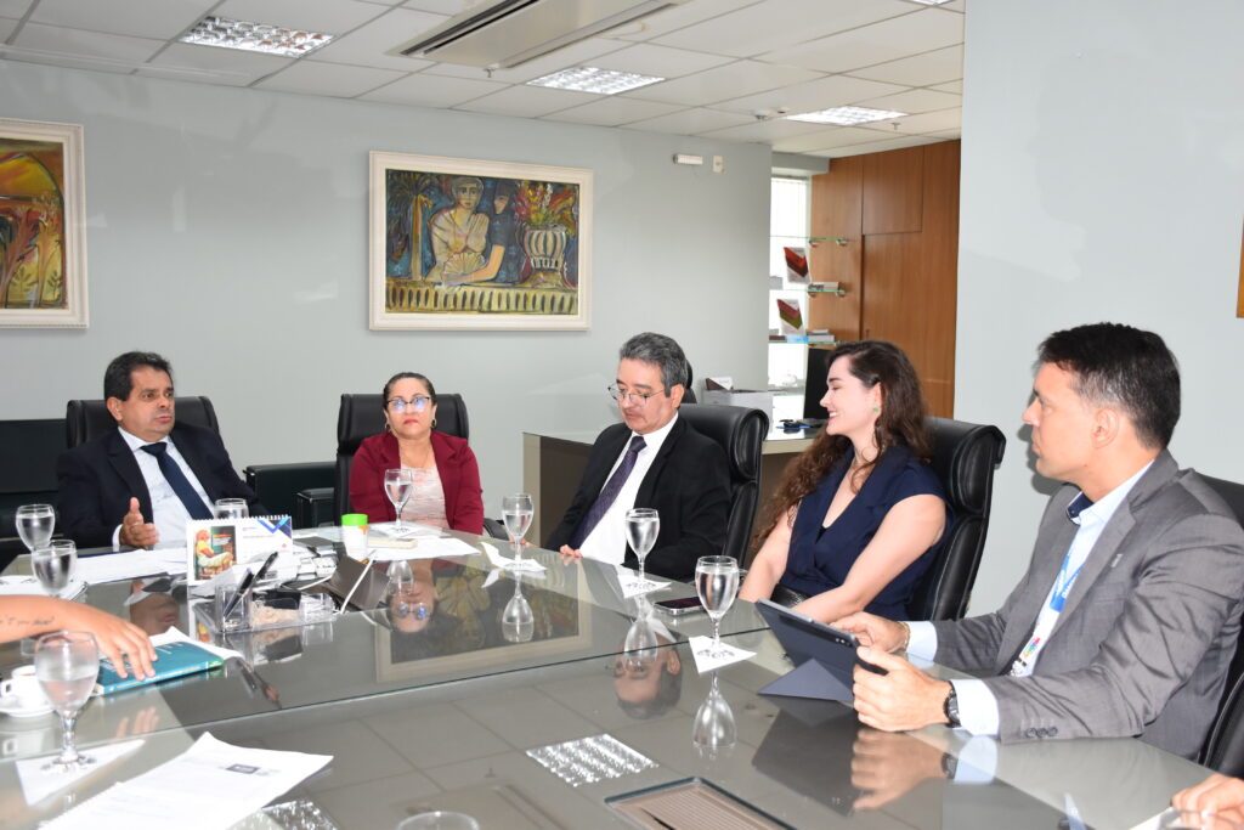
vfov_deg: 38.4
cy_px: 415
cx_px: 622
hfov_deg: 55.1
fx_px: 1192
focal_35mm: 34
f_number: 5
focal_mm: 23
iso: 800
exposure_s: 1/100
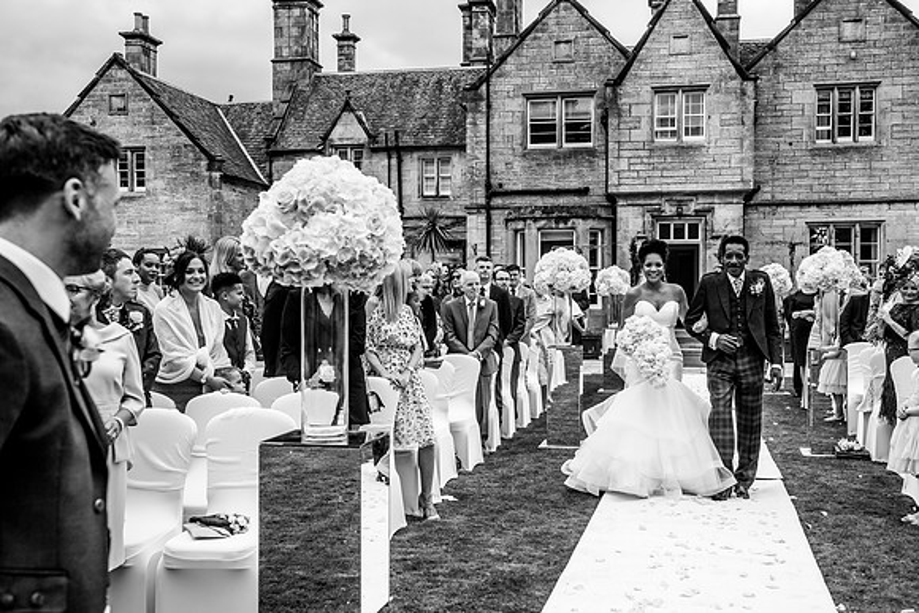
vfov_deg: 31.8
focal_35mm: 42
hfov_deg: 46.3
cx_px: 460
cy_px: 307
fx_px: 1075
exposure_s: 1/1250
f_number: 5.6
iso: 500
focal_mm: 42
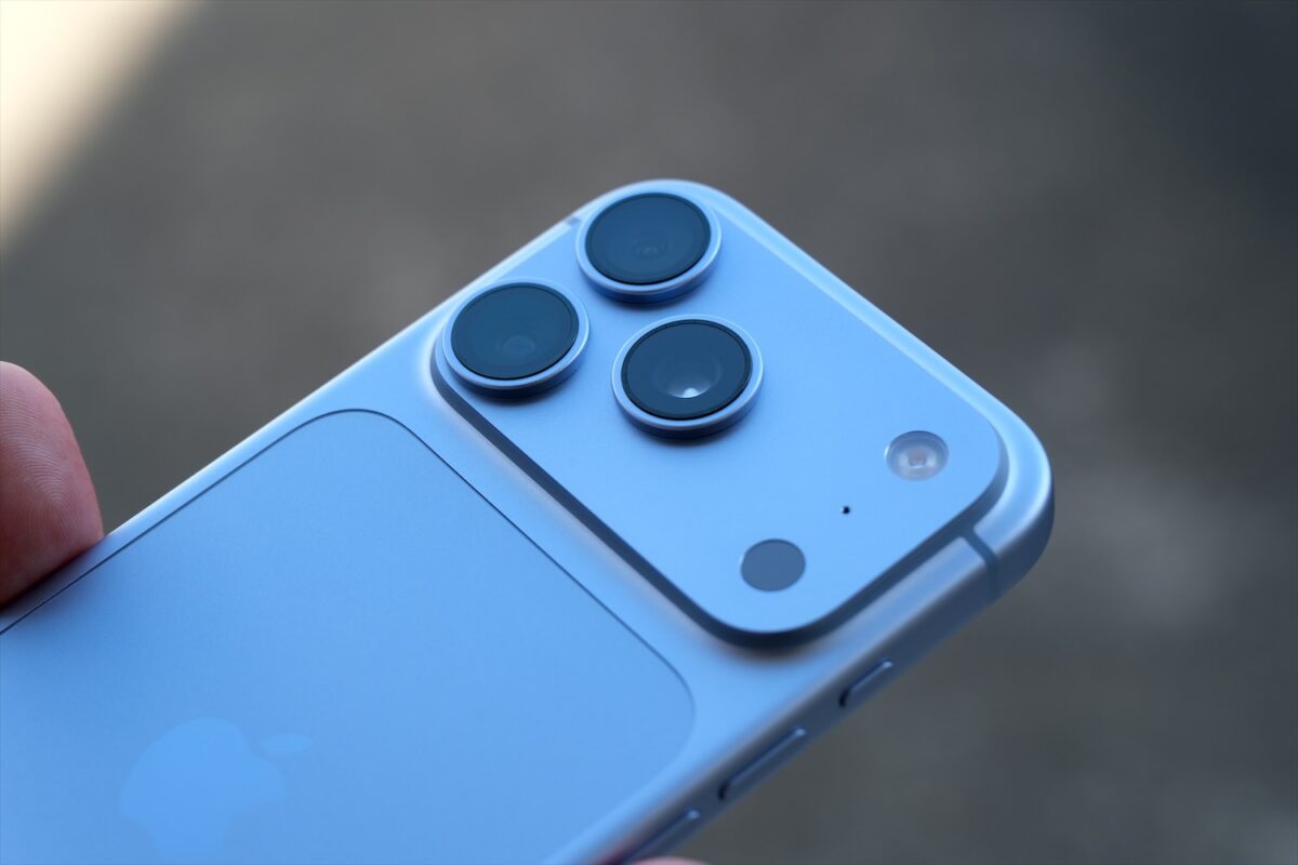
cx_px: 649
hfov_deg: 24.5
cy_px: 432
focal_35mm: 83
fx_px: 2992
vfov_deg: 16.5
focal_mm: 55
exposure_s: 1/150
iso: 160
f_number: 5.6
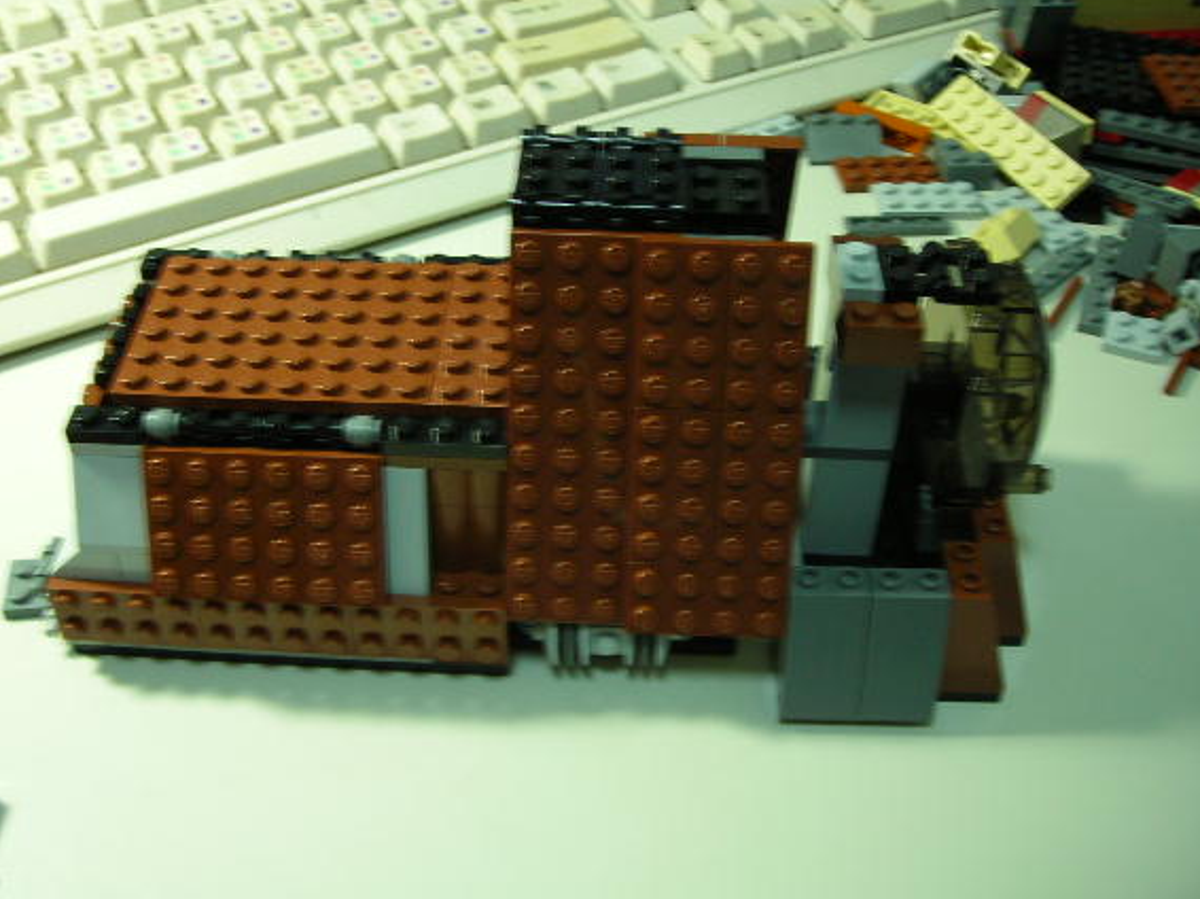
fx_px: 1490
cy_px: 407
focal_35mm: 43
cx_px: 575
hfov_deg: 43.9
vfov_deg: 33.5
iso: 89
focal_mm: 6.3
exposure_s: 1/3.9
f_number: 3.2
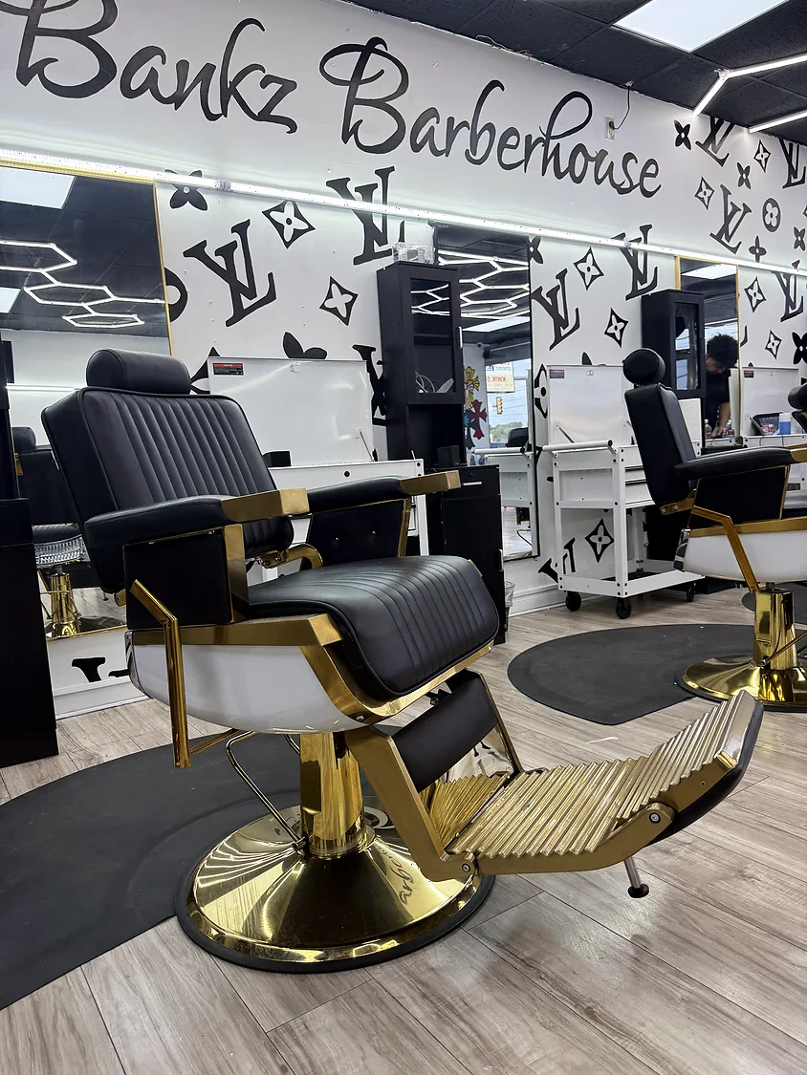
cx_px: 404
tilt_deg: -6.1
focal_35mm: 24
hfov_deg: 56.8
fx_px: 746
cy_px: 538
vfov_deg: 71.6
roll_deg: +3.8
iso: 125
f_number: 1.78
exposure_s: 1/240
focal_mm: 6.76
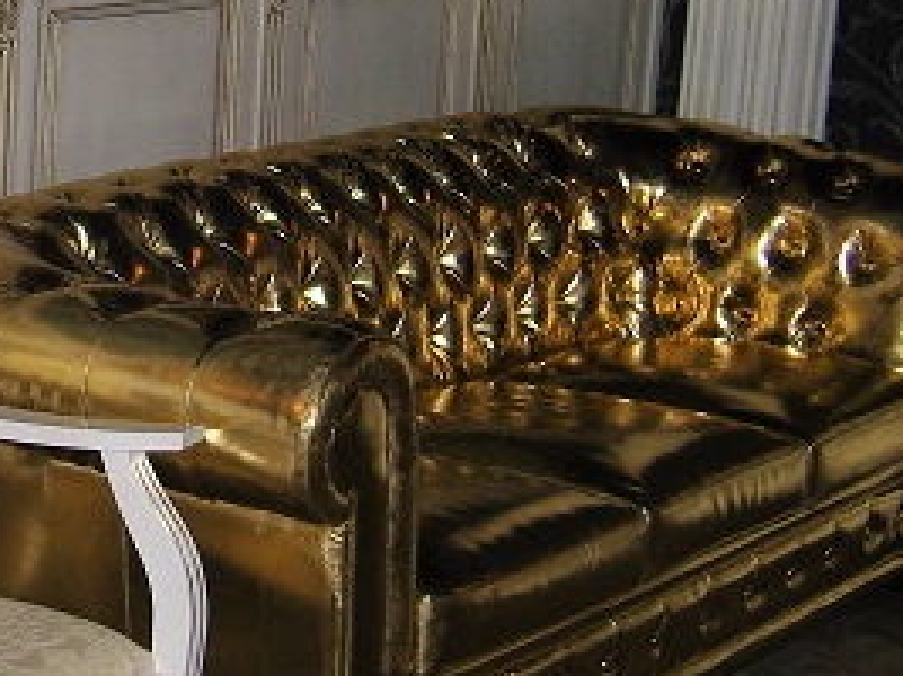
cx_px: -20
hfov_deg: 18.7
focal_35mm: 102
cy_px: 152
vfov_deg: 14.4
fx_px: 2660
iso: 100
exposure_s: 1/40
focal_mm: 7.3
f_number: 2.8
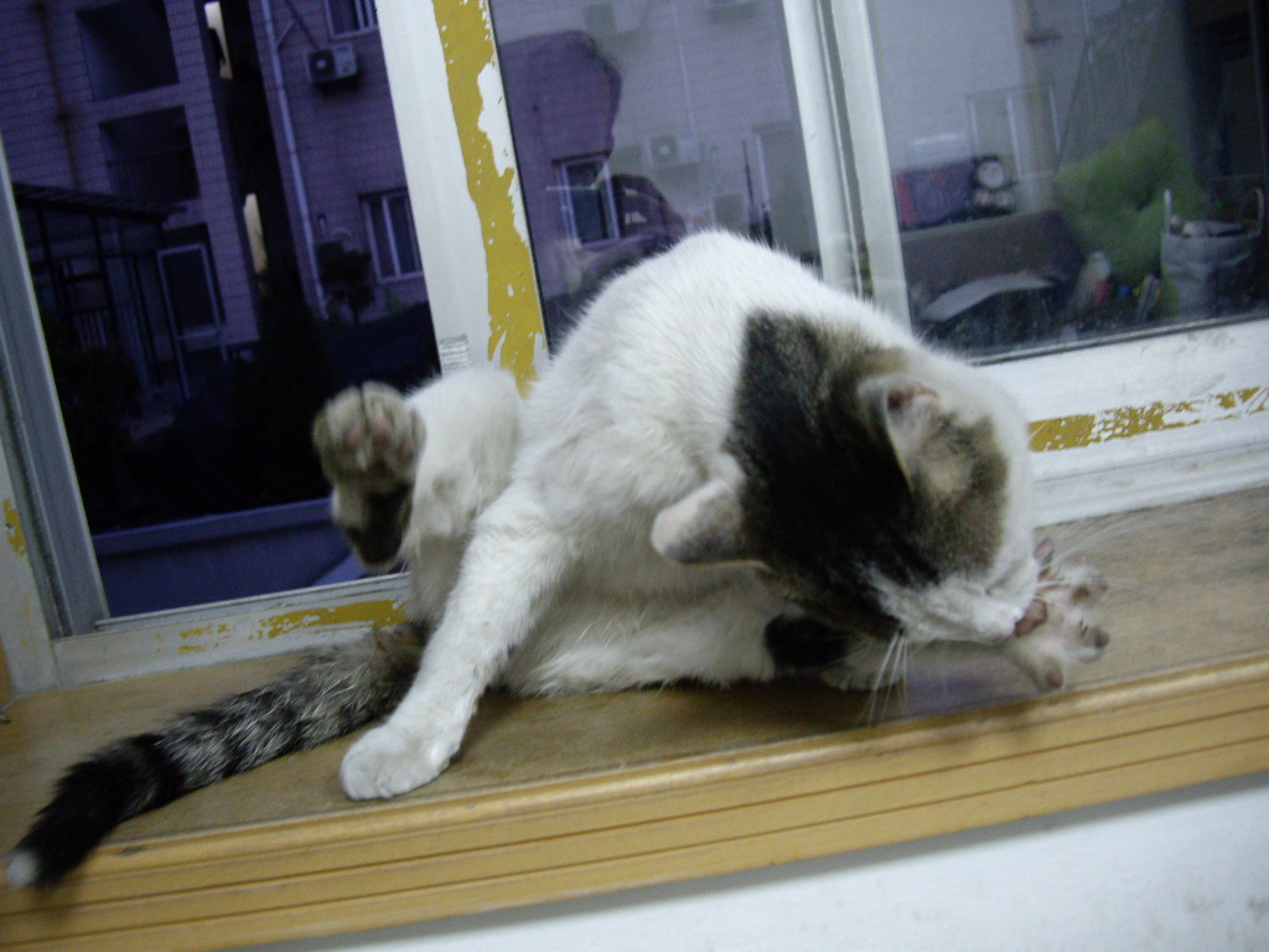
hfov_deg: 49.0
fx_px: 1393
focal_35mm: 38
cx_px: 634
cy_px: 476
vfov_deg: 37.7
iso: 400
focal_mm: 7.9
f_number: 2.8
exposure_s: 1/15
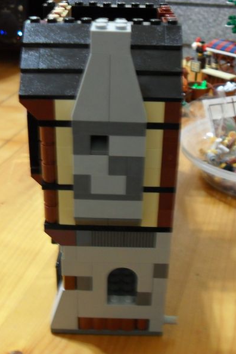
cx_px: 113
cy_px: 178
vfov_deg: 40.3
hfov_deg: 27.5
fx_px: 482
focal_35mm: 49
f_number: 2.8
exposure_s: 1/6
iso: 200
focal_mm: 6.2
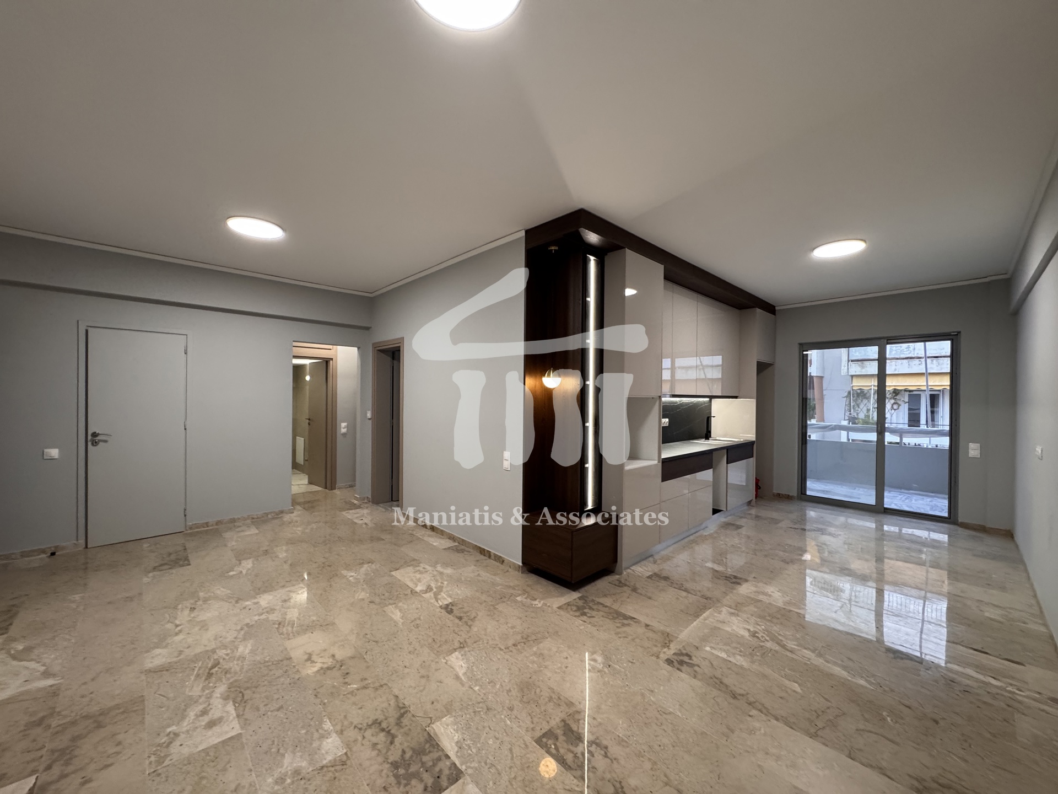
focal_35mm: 14
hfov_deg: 102.1
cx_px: 529
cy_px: 397
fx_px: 428
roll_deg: +0.0
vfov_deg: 85.7
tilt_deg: +0.7
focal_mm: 2.22
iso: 250
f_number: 2.2
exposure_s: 1/100
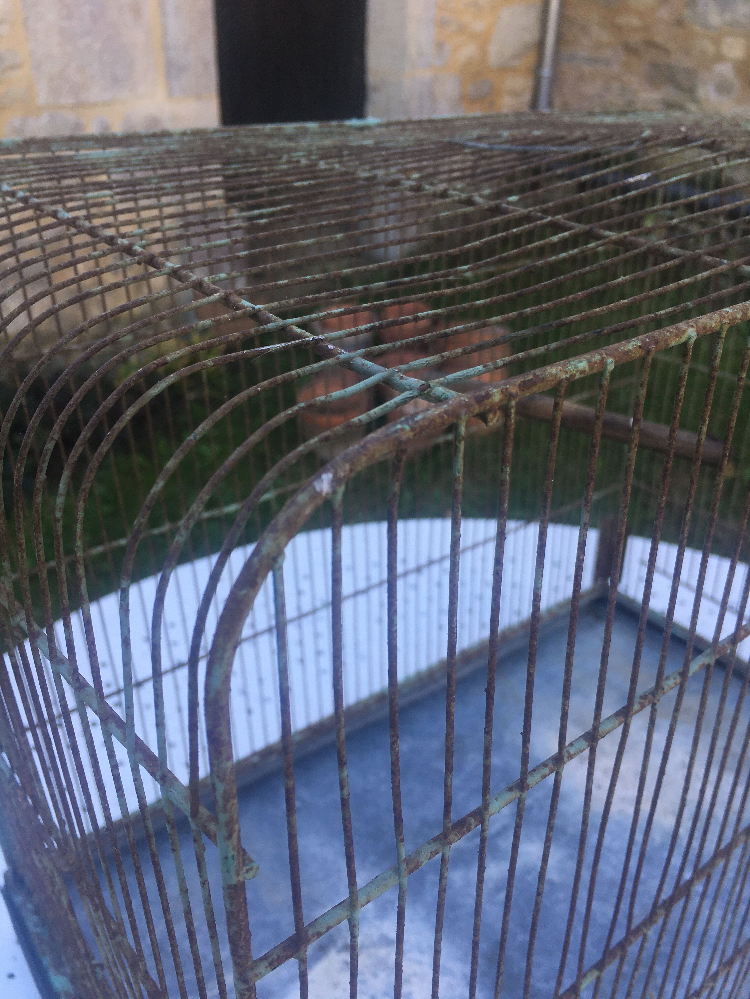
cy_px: 500
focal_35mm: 29
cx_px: 375
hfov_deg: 48.2
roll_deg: -1.8
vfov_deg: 61.7
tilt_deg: -30.5
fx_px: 838
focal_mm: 4.15
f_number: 2.2
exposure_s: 1/227
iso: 25
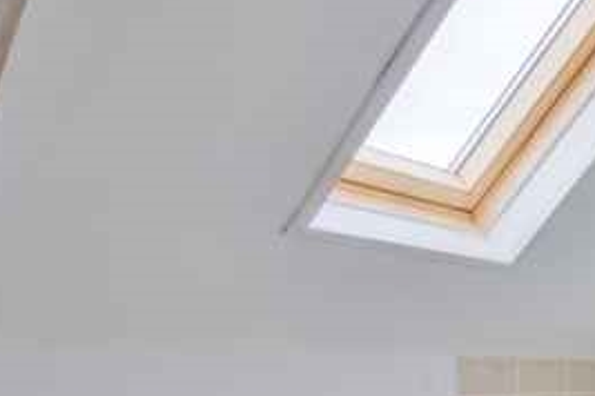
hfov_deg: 31.7
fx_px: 793
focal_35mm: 48
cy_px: 415
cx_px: 769
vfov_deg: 26.3
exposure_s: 1/320
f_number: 8
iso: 800
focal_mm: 16
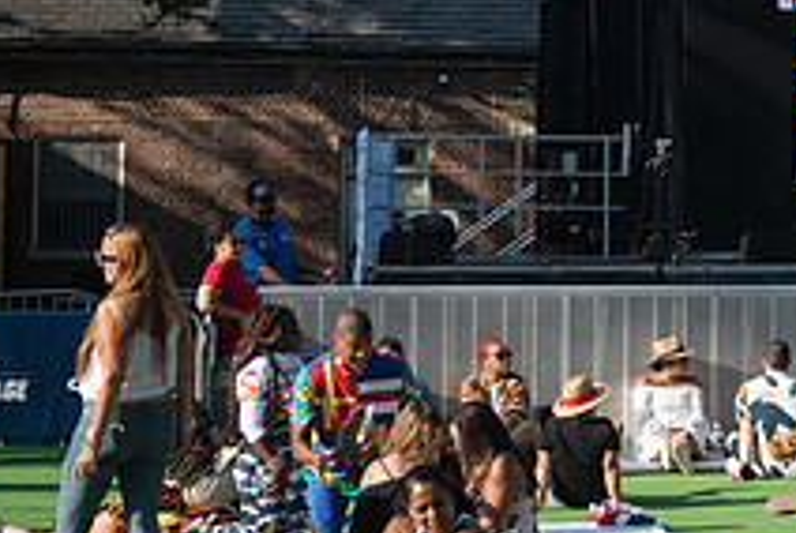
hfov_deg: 14.2
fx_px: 3056
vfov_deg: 9.9
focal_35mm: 138
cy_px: 32
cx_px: 1040
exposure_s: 1/1250
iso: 200
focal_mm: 48
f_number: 4
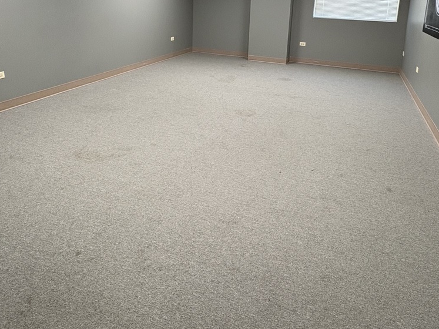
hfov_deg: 65.3
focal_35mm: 27
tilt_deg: -11.4
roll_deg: -0.2
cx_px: 217
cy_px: 61
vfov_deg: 48.1
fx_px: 342
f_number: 2.2
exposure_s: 1/60
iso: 160
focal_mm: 2.22
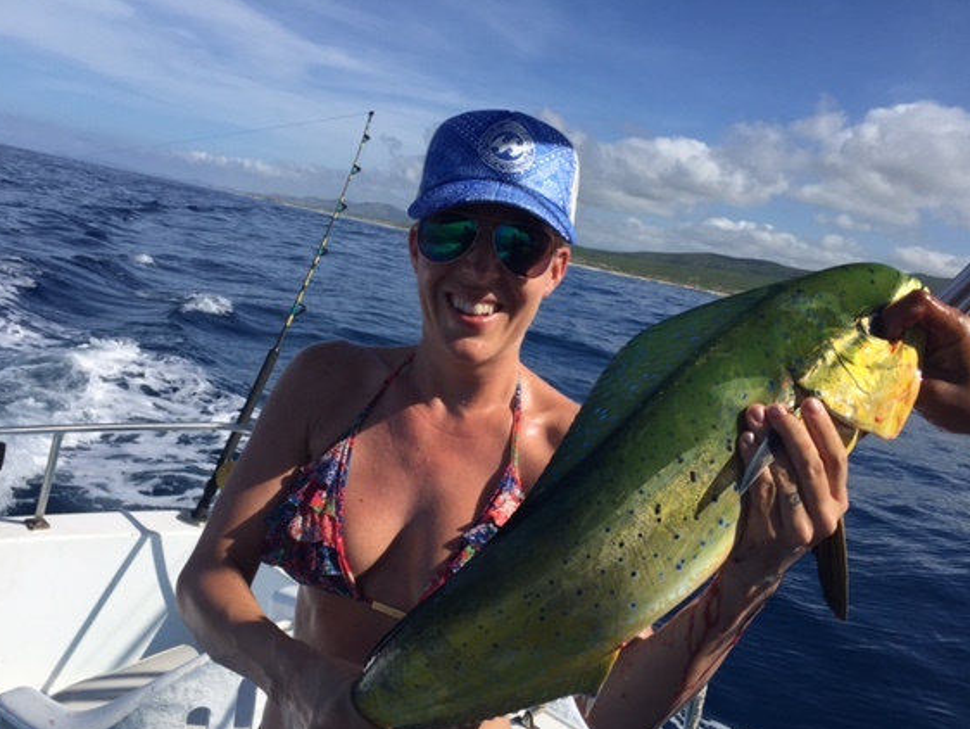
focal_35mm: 33
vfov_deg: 42.9
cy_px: 406
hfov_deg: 55.3
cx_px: 459
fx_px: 925
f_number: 2.2
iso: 32
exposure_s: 1/3049
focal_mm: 4.15
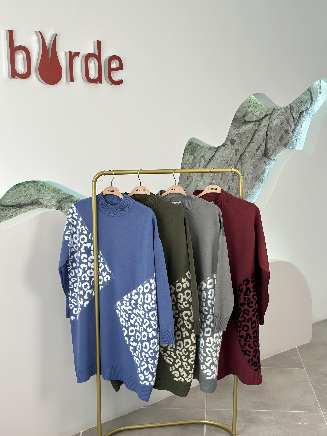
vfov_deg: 39.7
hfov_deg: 30.3
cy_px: 218
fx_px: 605
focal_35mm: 48
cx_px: 164
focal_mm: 6.86
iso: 64
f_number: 1.78
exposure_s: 1/151
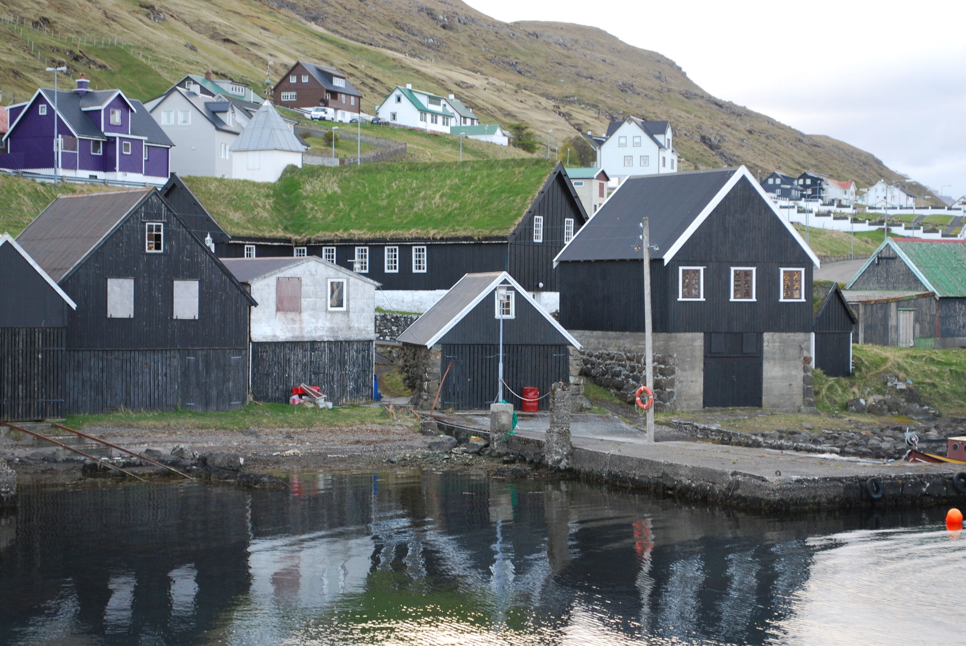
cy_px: 323
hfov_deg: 27.0
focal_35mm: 75
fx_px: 2015
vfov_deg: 18.2
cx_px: 483
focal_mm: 50
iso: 400
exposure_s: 1/60
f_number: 5.6
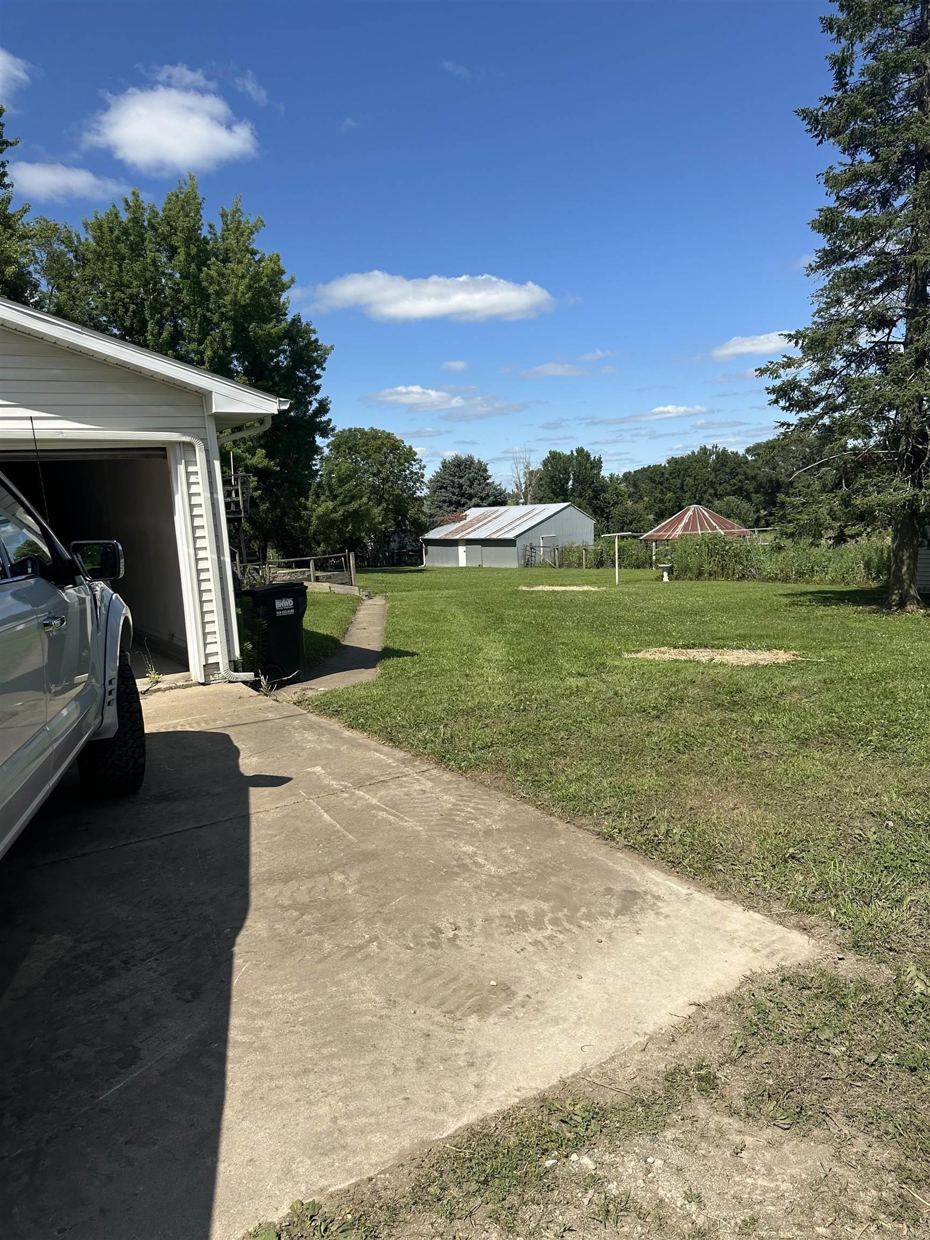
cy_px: 620
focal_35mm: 24
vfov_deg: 71.6
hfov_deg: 56.8
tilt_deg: -7.8
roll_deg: +2.1
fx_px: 860
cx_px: 465
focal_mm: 6.86
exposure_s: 1/5000
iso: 80
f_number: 1.78
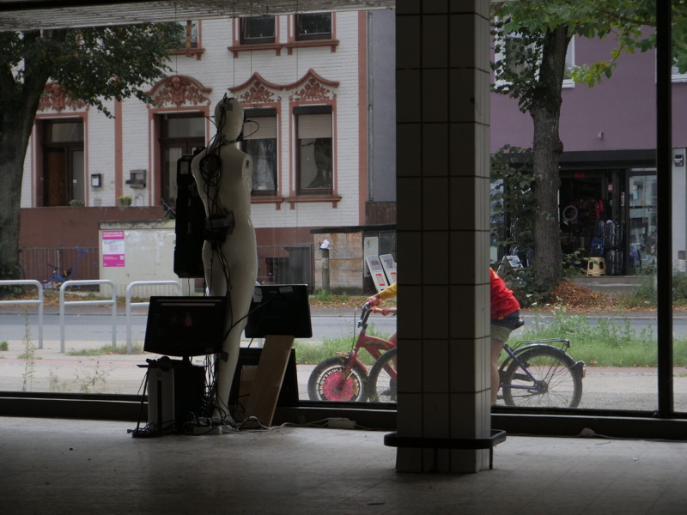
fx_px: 2382
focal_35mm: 120
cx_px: 344
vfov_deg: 12.3
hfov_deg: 16.4
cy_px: 258
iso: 400
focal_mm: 60
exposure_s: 1/400
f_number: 5.6
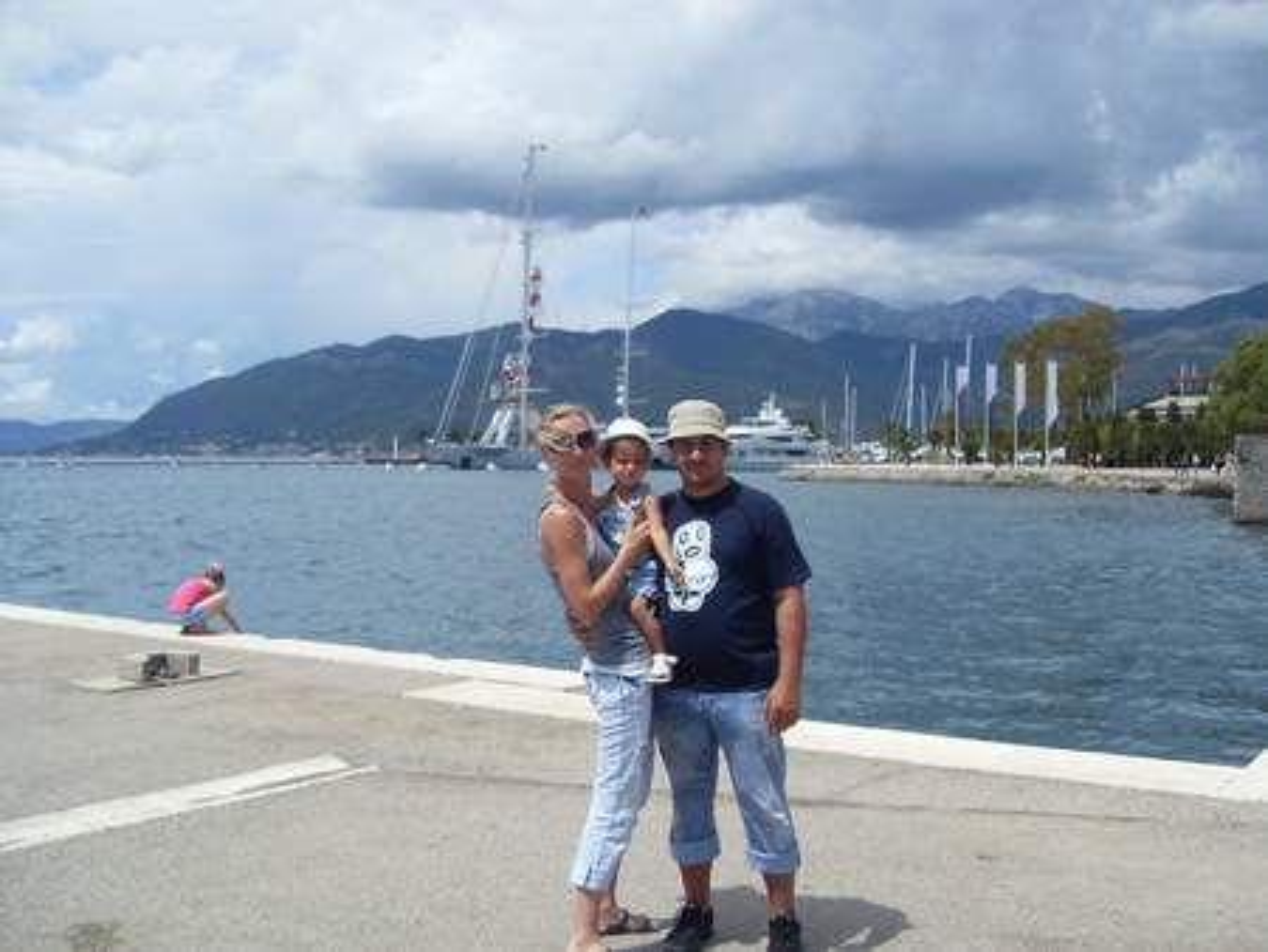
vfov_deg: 38.7
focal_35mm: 37
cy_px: 476
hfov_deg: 50.1
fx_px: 1356
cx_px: 634
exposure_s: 1/500
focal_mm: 6.3
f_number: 7
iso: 80
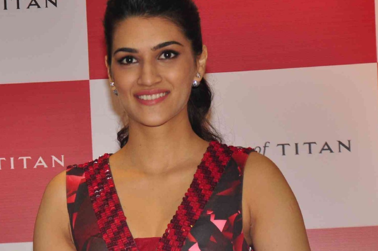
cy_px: 193
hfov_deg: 7.5
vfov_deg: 5.0
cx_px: 73
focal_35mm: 276
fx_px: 2896
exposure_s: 1/125
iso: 400
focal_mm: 85
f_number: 5.6
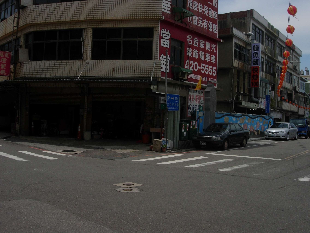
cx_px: 155
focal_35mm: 38
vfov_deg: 37.7
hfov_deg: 49.0
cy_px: 116
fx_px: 340
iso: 79
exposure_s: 1/1673
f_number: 4.8
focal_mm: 7.8
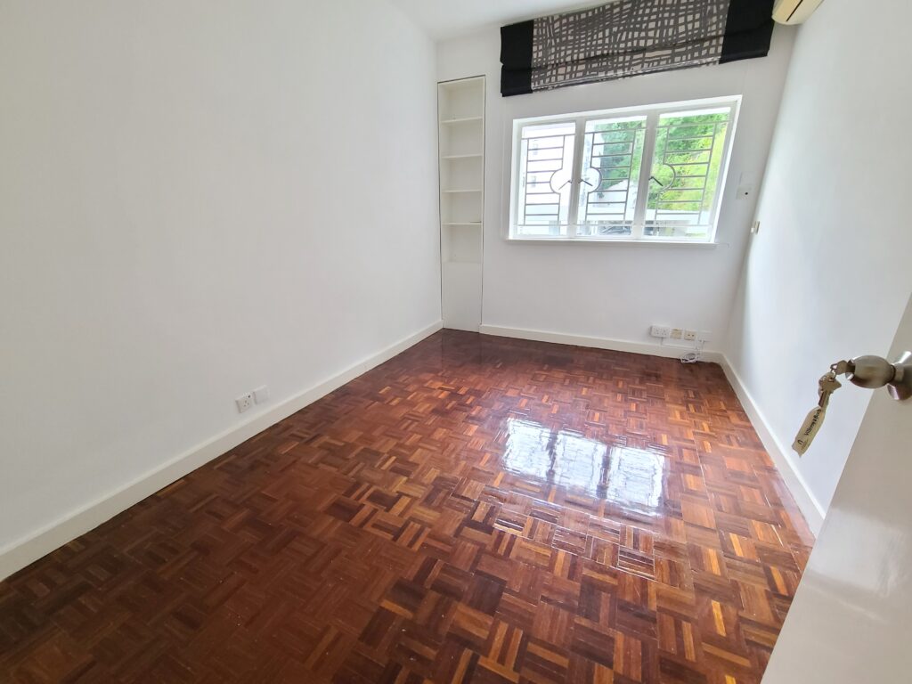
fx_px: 343
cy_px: 342
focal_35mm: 13
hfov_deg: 106.2
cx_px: 456
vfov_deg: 89.9
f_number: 2.2
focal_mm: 2.2
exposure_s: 1/33
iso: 640
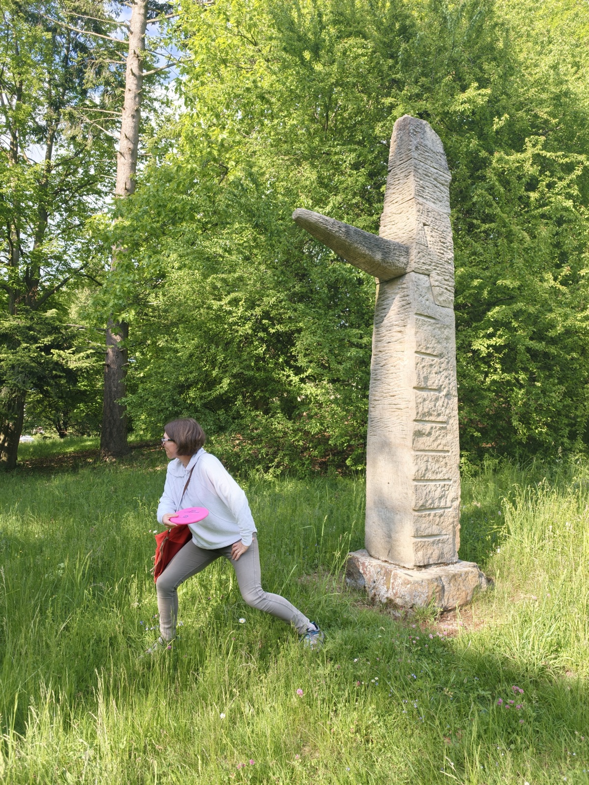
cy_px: 392
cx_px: 294
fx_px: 522
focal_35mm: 23
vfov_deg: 73.9
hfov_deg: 58.9
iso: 80
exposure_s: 1/336
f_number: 1.5
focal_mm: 6.75
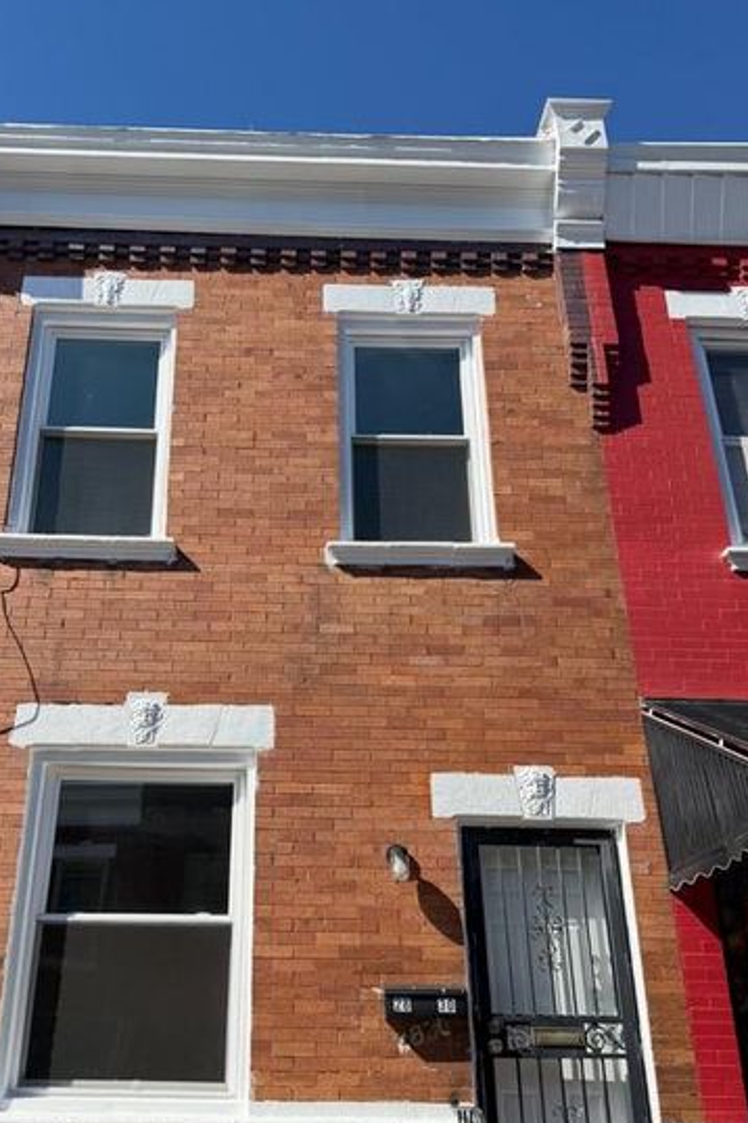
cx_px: 272
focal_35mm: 31
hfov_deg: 42.0
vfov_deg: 59.8
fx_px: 966
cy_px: 677
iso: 80
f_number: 1.78
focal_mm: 6.76
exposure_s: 1/3759
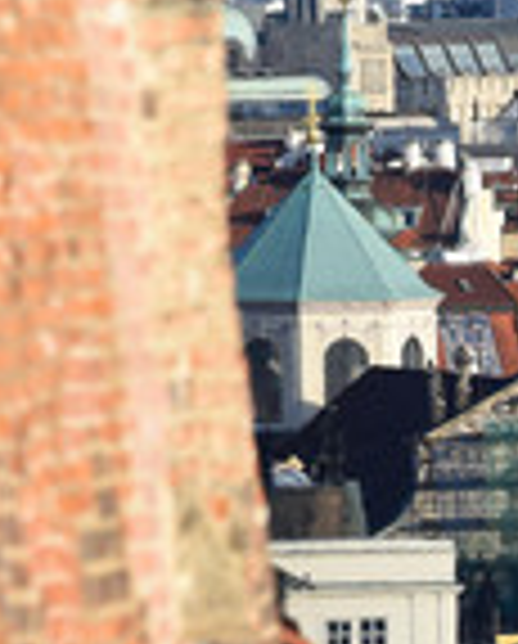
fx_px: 24031
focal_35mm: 1258
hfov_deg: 1.2
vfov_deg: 1.5
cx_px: 964
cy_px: 547
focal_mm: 300
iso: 125
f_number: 11
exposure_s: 1/100
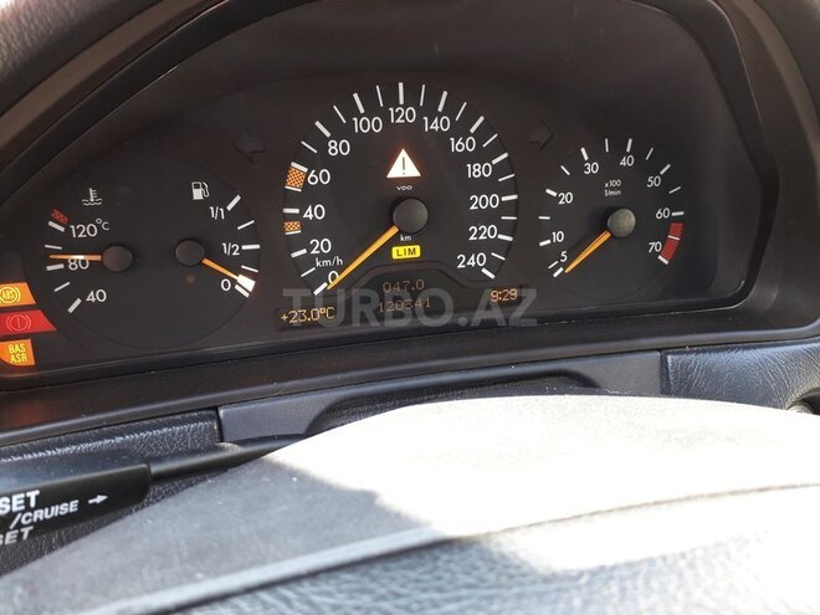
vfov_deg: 51.4
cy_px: 308
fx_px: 640
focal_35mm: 27
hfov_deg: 65.3
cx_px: 410
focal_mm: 3.6
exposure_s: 1/50
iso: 125
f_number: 1.9
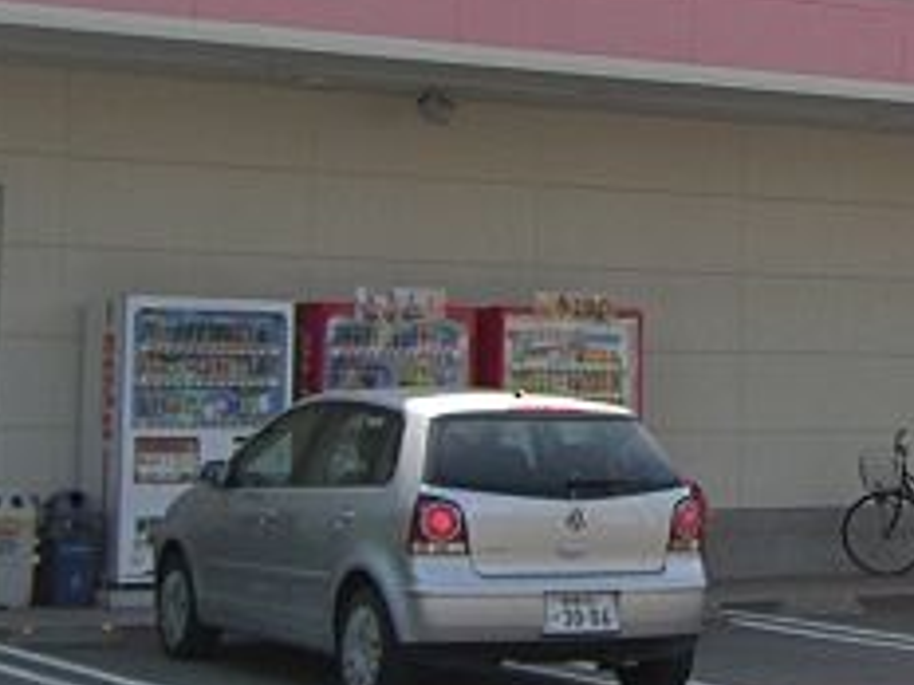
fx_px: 2772
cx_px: 985
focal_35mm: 105
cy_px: -28
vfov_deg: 13.9
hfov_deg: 18.1
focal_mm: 7.9
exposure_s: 1/500
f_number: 4
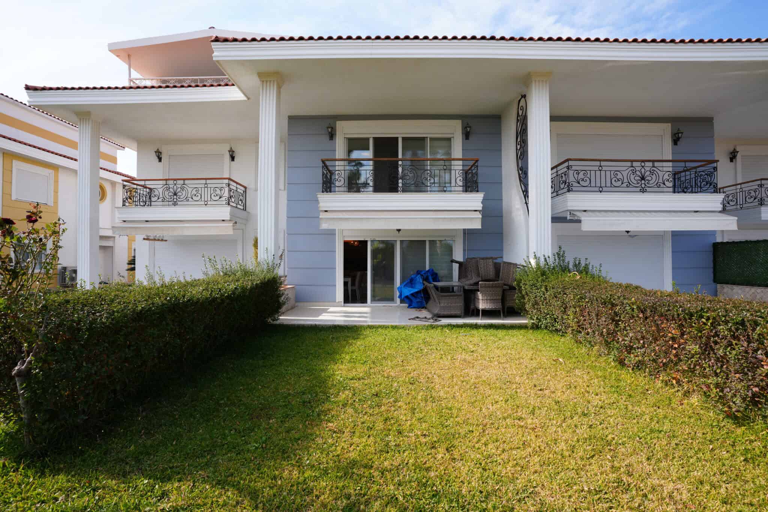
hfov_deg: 93.3
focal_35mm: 17
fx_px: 363
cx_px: 384
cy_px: 256
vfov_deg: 70.4
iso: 100
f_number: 8
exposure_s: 1/125
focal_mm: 17
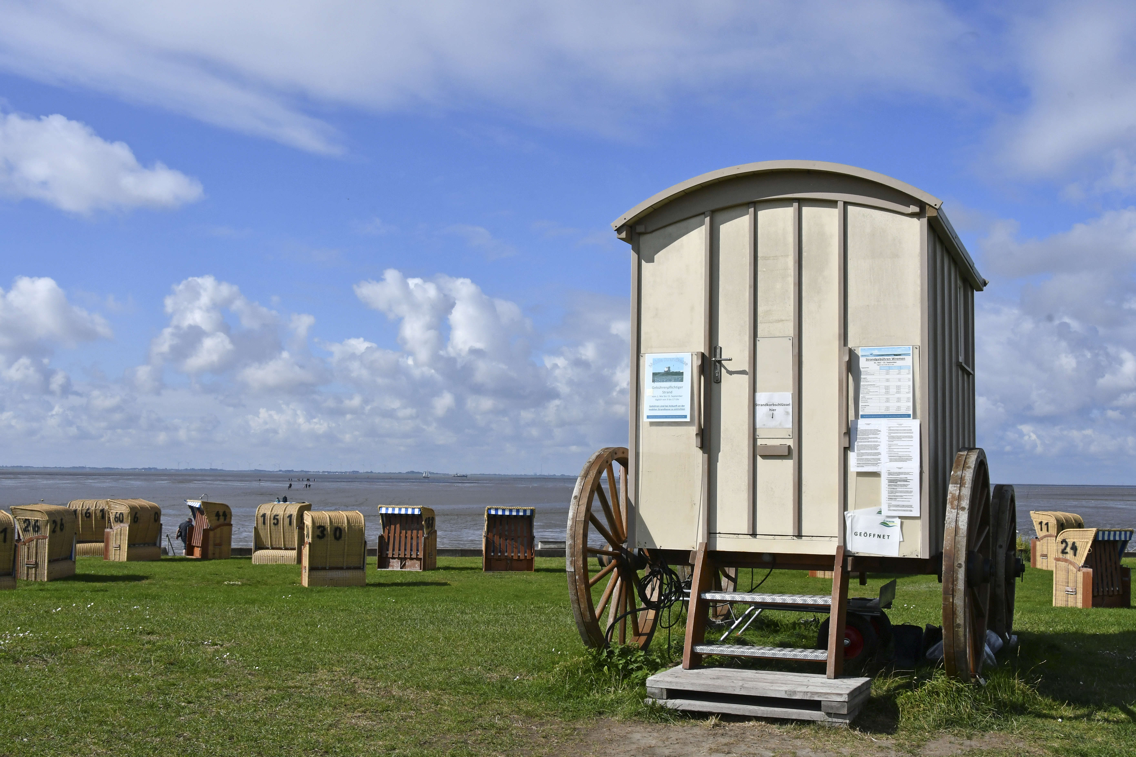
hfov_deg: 53.1
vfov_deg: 36.9
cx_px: 568
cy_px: 378
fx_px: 1136
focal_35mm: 36
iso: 640
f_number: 16
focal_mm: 24
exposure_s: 1/1000
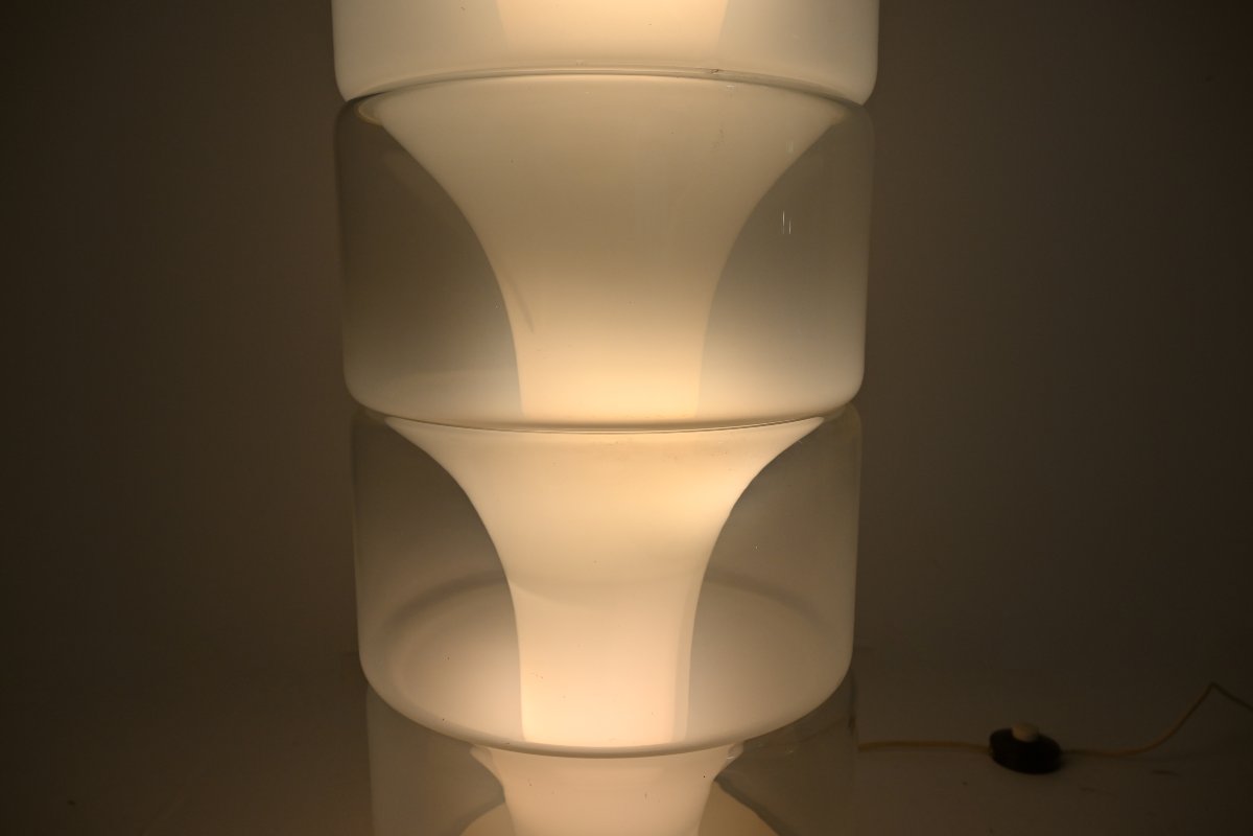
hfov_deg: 67.4
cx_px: 626
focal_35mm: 27
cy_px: 418
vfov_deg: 47.9
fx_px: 940
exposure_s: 1/125
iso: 360
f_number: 5.6
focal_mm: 18
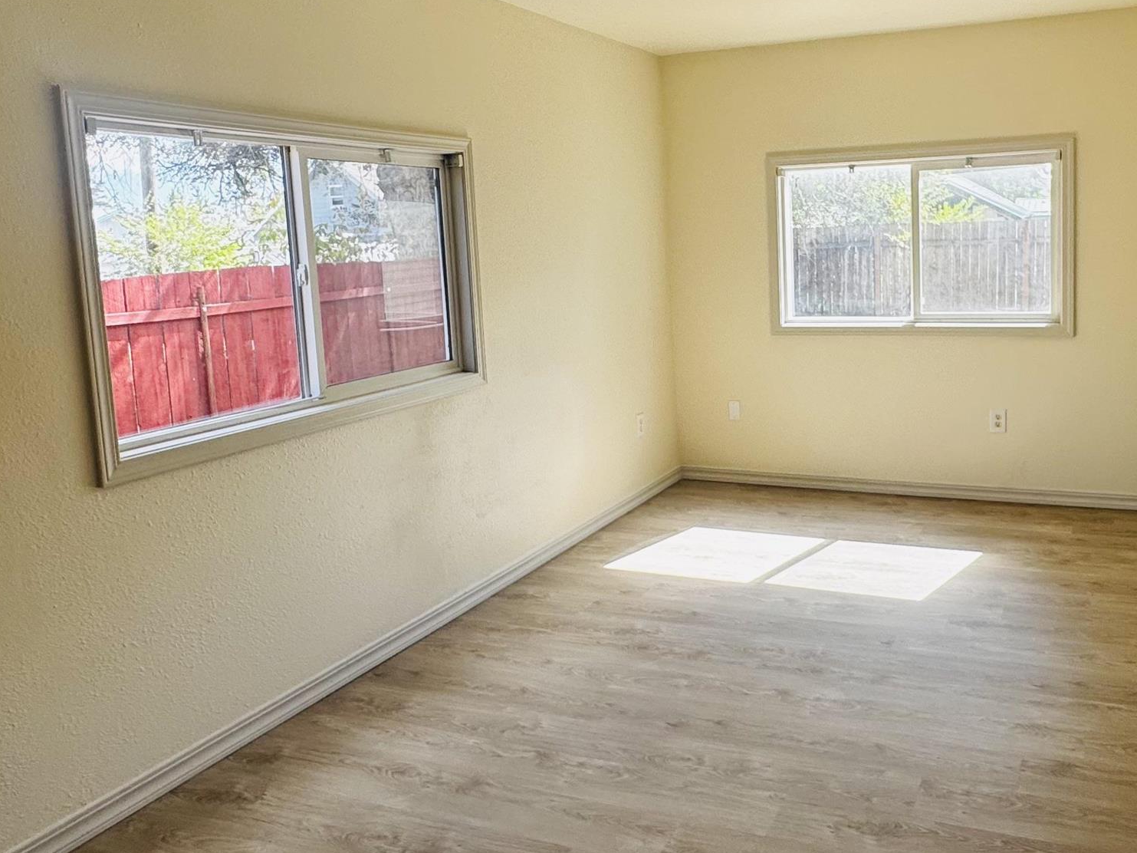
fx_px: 952
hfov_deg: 60.6
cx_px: 732
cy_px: 334
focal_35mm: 29
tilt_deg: -6.5
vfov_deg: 47.9
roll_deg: +1.4
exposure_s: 1/249
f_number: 2.2
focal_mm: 2.22
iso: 40
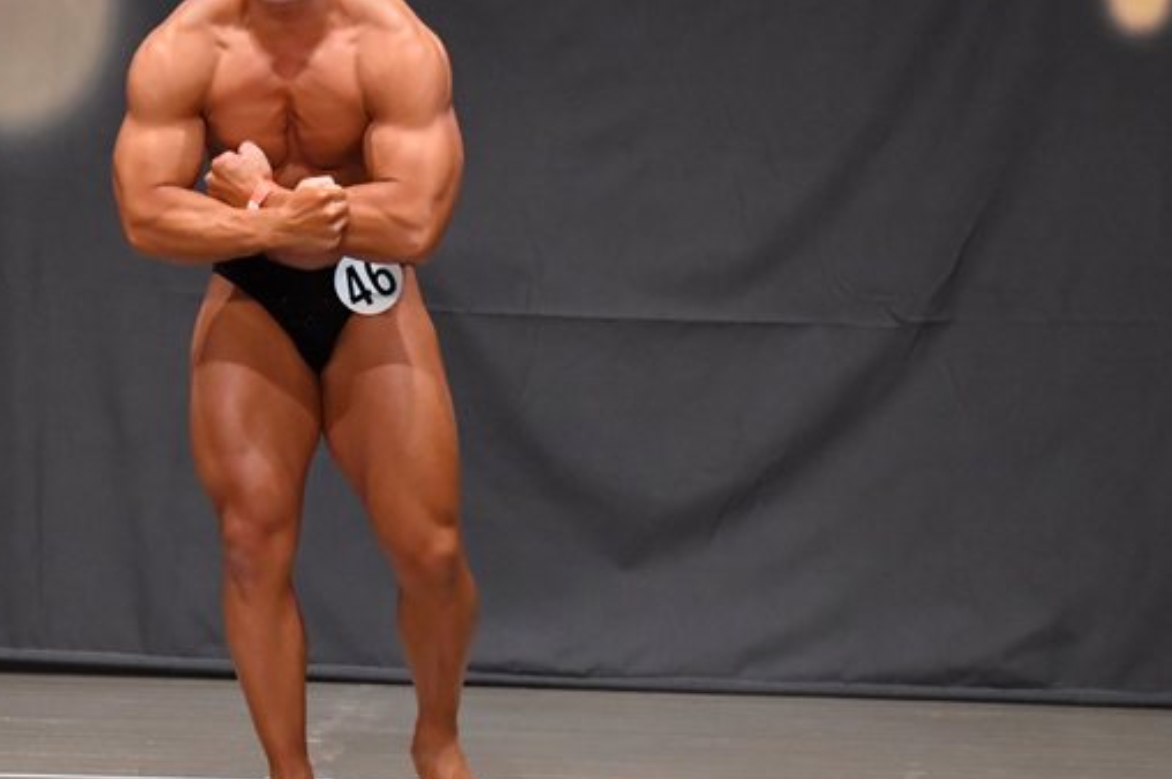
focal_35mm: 366
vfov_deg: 3.8
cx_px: 313
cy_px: 316
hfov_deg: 5.6
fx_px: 11907
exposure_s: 1/400
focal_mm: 160
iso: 6400
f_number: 5.6
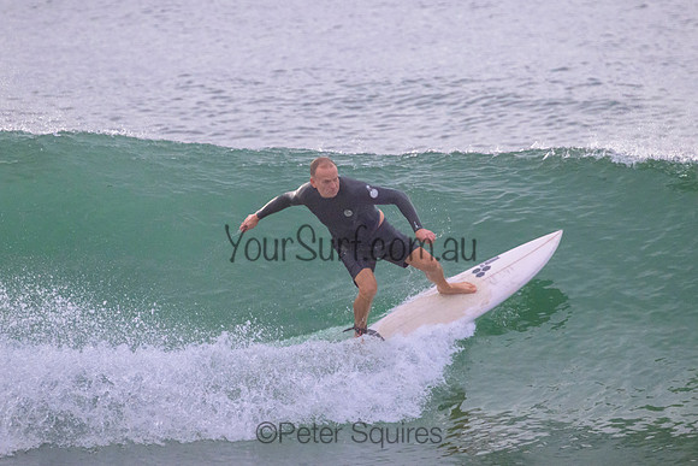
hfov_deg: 2.2
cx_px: 374
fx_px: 18575
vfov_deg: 1.4
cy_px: 210
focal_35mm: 958
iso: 5600
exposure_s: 1/1600
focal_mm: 800
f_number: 11
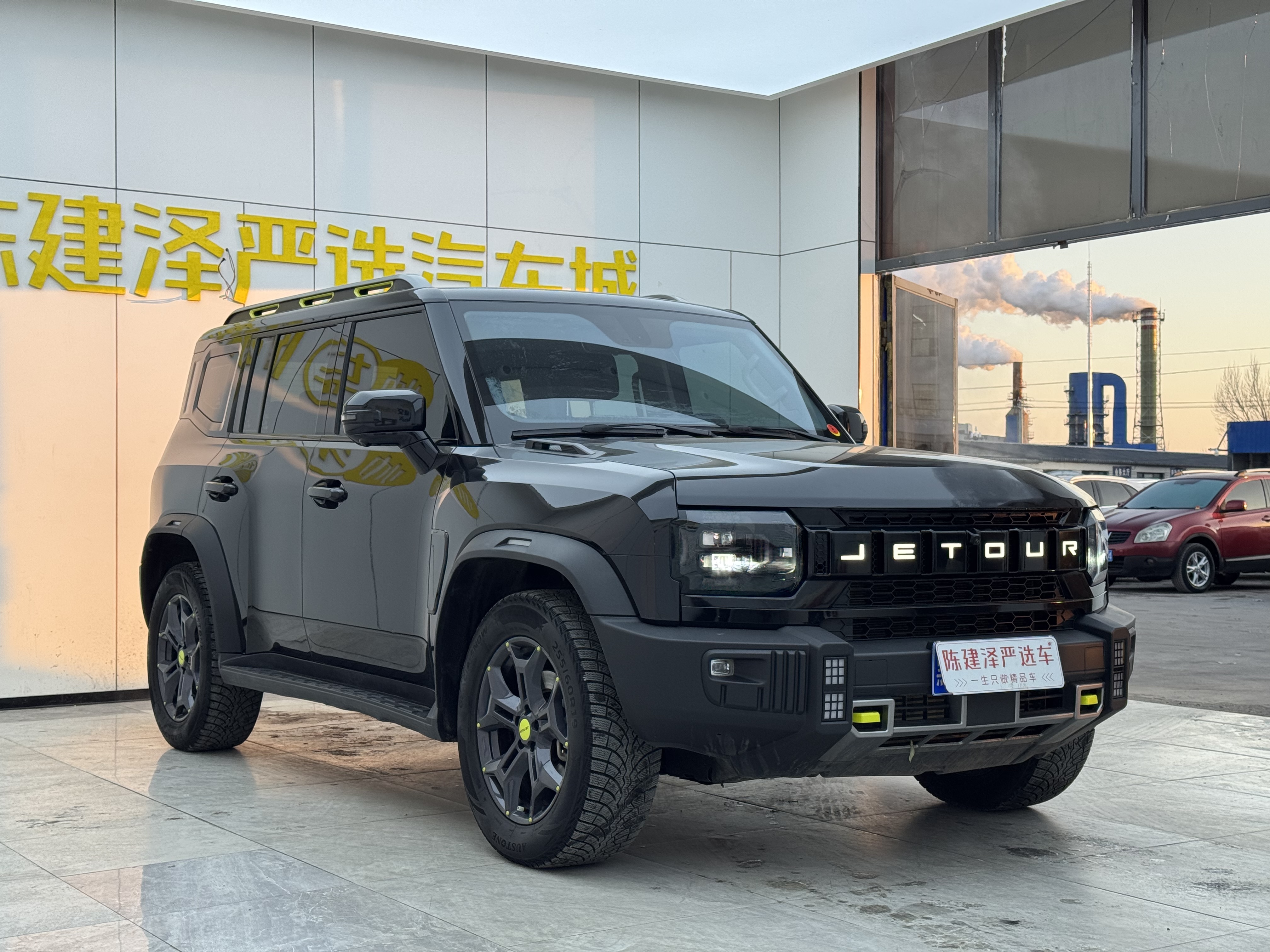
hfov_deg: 39.7
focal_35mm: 48
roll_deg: -0.4
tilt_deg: +0.4
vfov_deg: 30.3
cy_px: 476
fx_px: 1761
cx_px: 635
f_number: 1.78
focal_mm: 6.76
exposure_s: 1/439
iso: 64
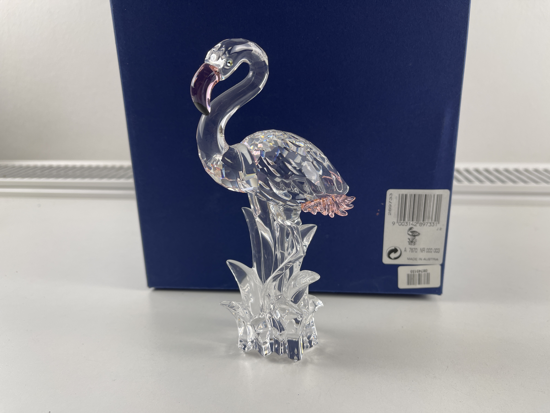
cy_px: 206
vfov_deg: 54.9
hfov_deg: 69.4
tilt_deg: -19.5
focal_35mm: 25
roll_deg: +0.6
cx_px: 275
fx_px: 397
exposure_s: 1/109
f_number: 1.6
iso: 32
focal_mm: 5.1
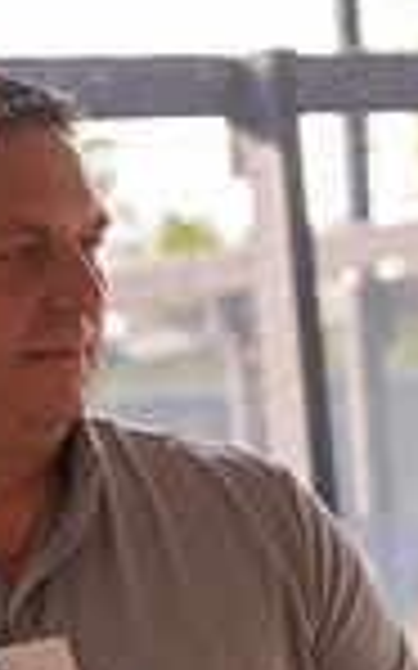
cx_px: 1139
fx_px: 5273
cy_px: 374
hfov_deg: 4.4
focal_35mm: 289
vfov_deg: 7.3
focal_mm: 70
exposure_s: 1/320
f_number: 4
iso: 640
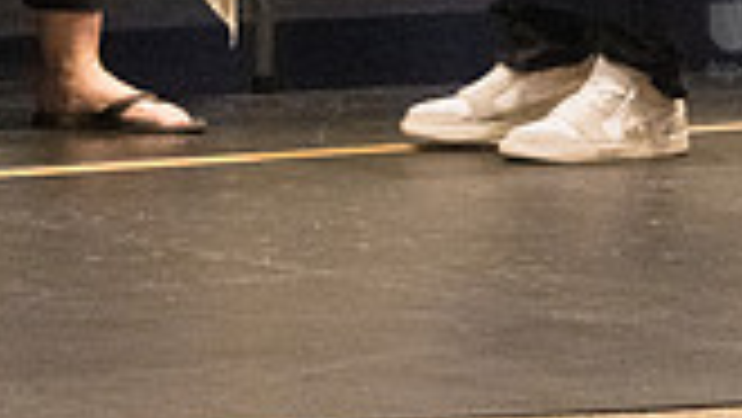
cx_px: 322
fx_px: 10925
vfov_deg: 2.2
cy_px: -530
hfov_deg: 3.9
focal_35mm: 555
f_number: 4.5
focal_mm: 130
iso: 8000
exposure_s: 1/250
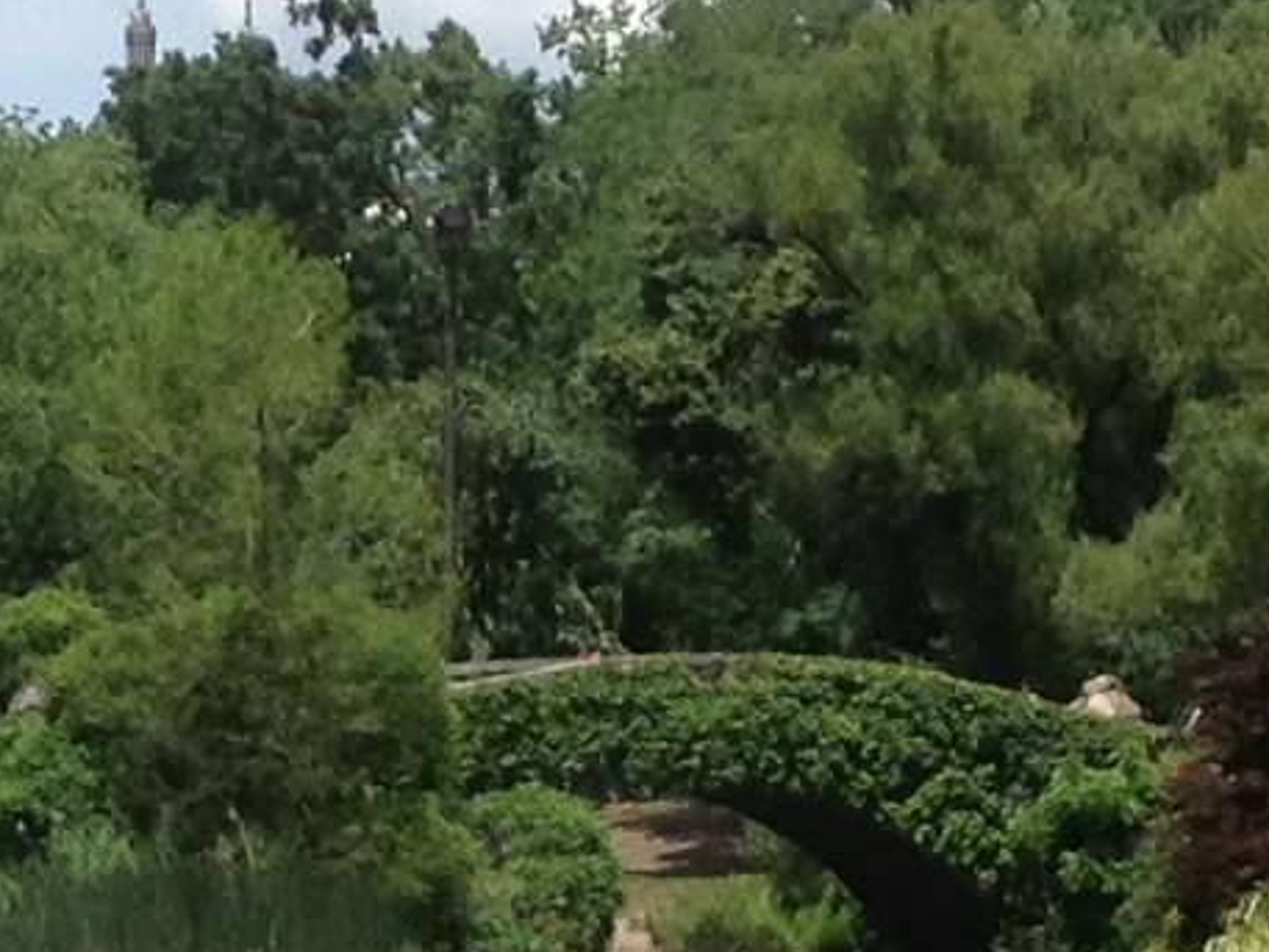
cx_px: 555
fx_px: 9167
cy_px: 1341
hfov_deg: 7.9
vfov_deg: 5.9
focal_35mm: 250
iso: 64
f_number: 2.4
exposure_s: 1/1672
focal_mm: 4.28
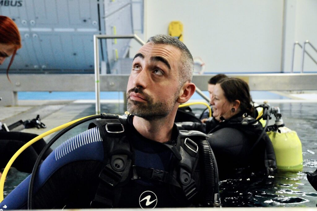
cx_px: 158
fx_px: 449
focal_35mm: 51
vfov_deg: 26.4
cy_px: 106
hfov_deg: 38.9
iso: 3200
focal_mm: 34
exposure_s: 1/125
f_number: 4.5
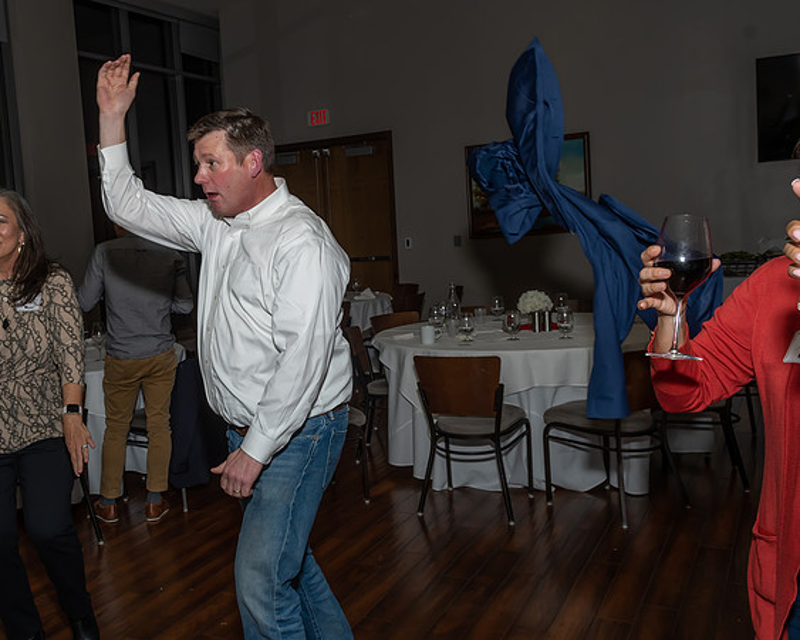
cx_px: 249
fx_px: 873
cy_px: 316
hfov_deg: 48.2
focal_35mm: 37
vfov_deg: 40.2
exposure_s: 1/250
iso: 400
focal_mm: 19
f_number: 8
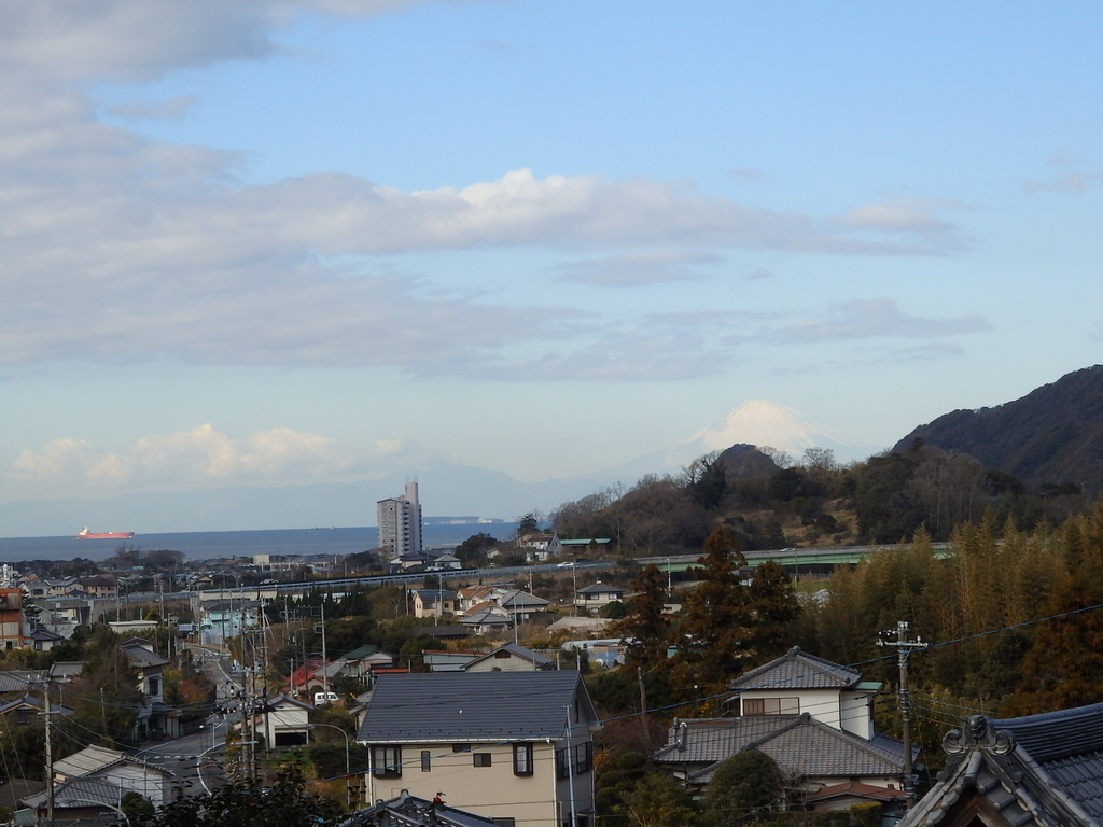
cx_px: 552
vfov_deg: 14.0
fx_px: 3378
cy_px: 414
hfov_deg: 18.5
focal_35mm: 106
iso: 125
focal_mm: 19
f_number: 5
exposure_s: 1/640
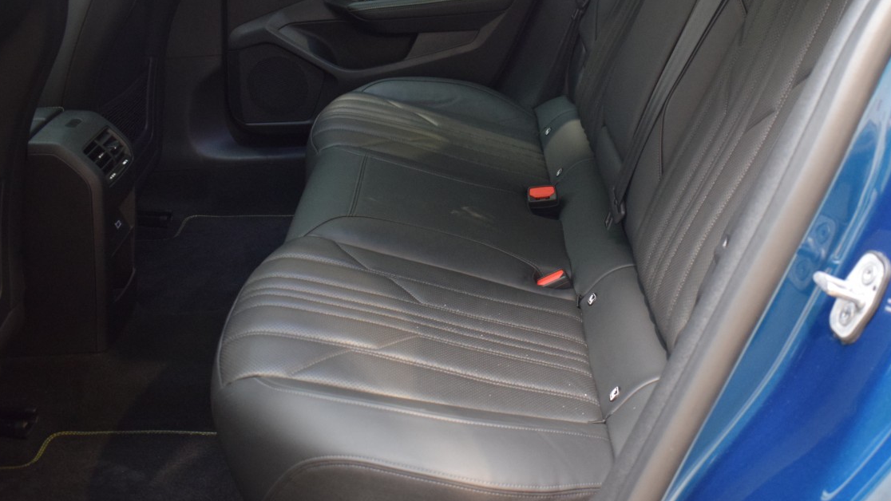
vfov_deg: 31.0
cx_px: 574
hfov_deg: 52.0
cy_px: 166
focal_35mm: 38
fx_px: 898
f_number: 3.5
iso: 2000
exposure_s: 1/30
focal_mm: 18
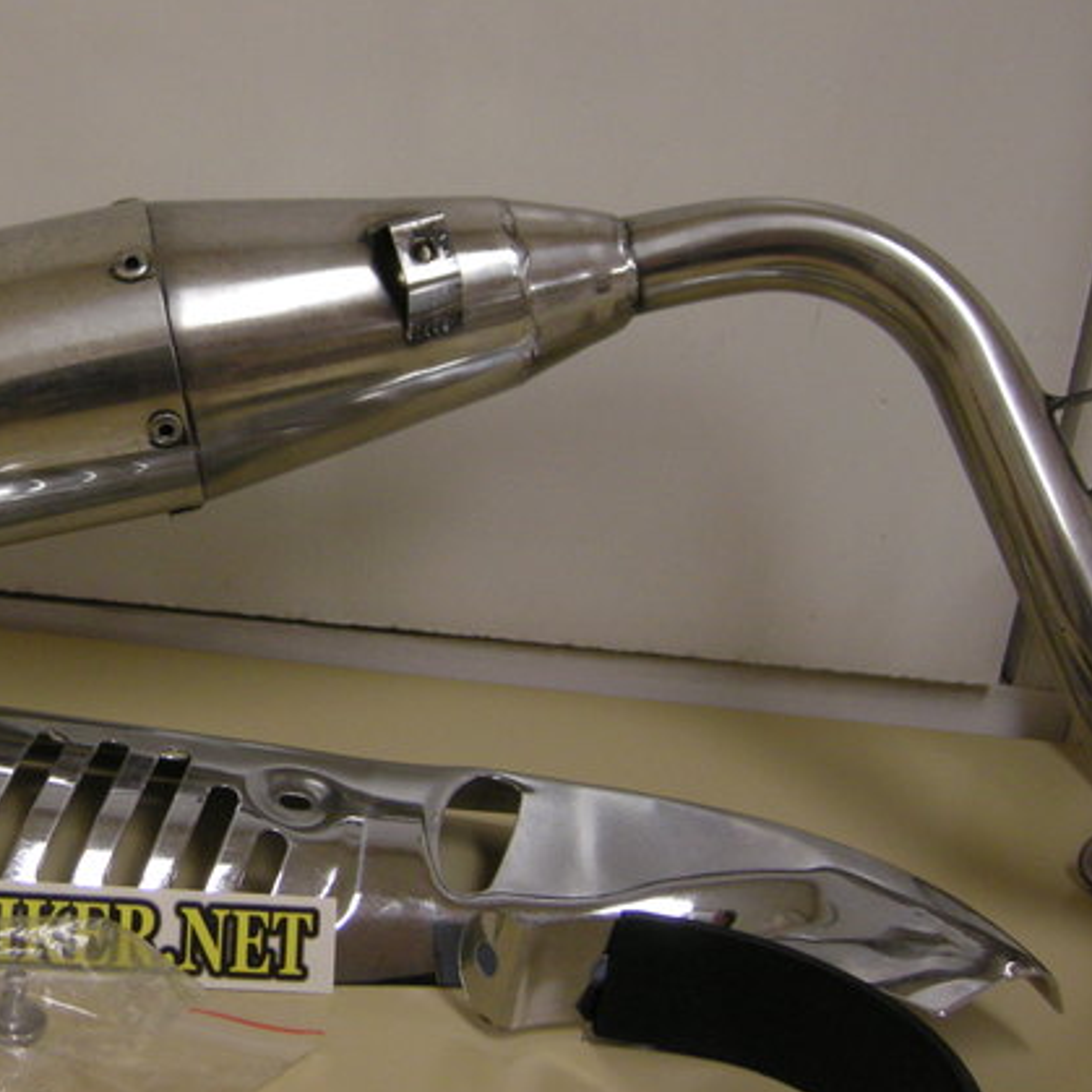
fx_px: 2106
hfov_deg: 28.2
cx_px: 159
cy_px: 545
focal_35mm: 59
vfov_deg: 29.1
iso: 194
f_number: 2.7
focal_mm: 7.5
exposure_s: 1/72.2
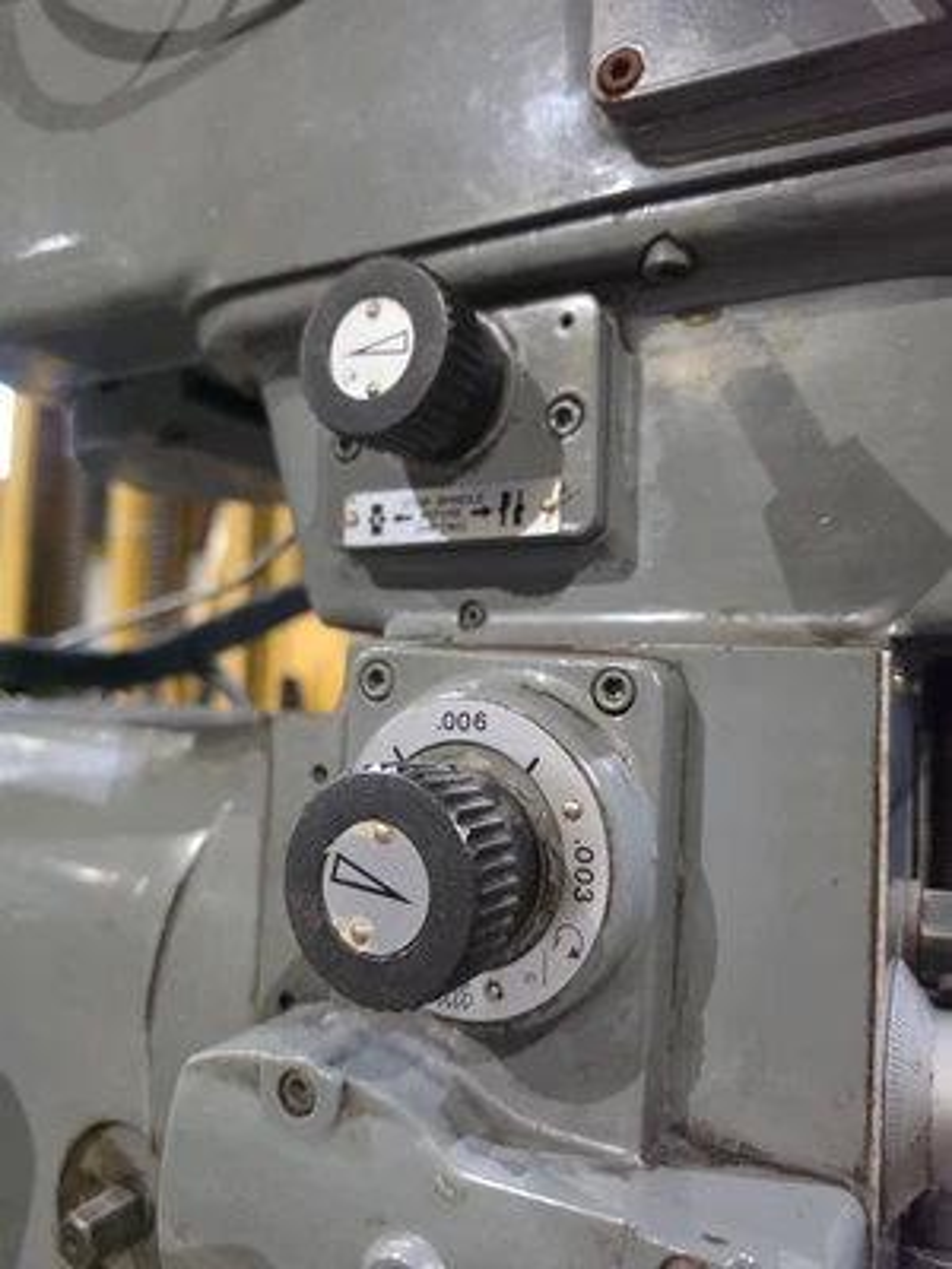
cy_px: 634
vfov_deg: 73.9
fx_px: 843
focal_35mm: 23
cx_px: 476
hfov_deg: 58.9
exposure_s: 1/120
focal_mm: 6.5
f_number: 1.4
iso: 1000
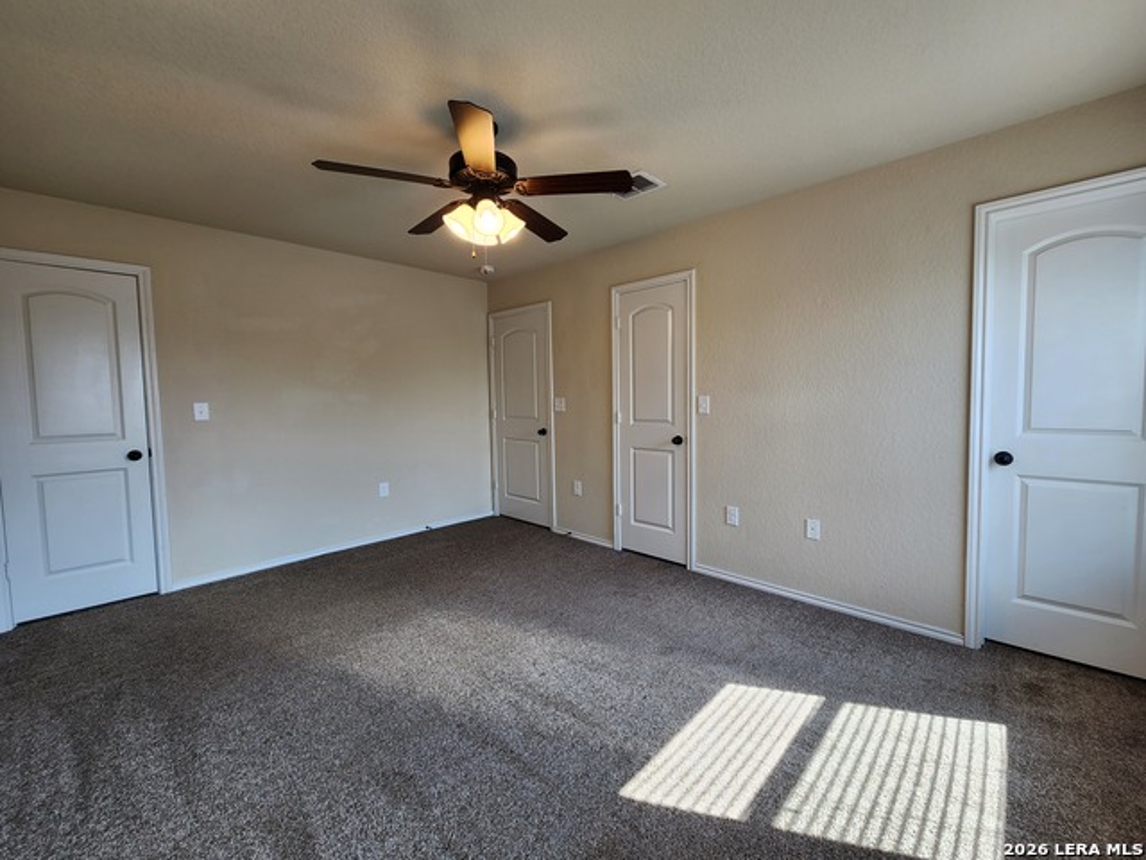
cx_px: 573
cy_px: 430
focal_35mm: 13
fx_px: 430
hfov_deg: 106.2
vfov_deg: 89.9
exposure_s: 1/60
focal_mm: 2.2
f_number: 2.2
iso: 50
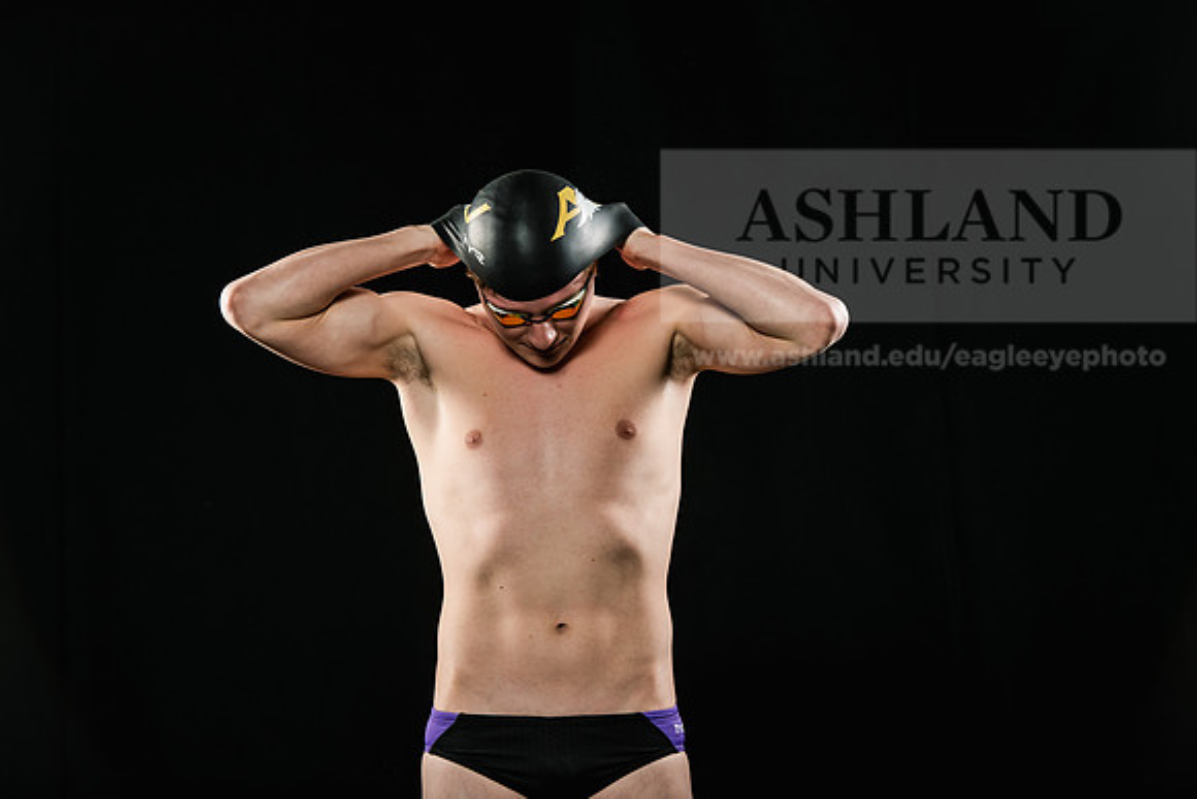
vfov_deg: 11.2
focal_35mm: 122
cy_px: 400
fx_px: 4057
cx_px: 598
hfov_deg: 16.8
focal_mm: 122
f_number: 6.3
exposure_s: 1/250
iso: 320
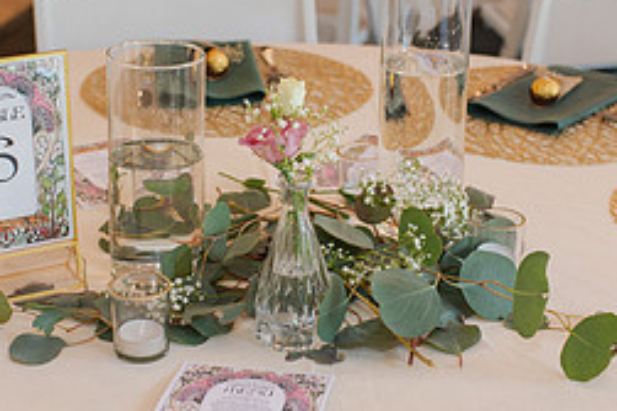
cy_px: 224
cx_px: 270
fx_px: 1387
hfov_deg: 25.1
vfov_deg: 16.8
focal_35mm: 81
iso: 1000
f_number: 3.5
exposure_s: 1/200
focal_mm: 35
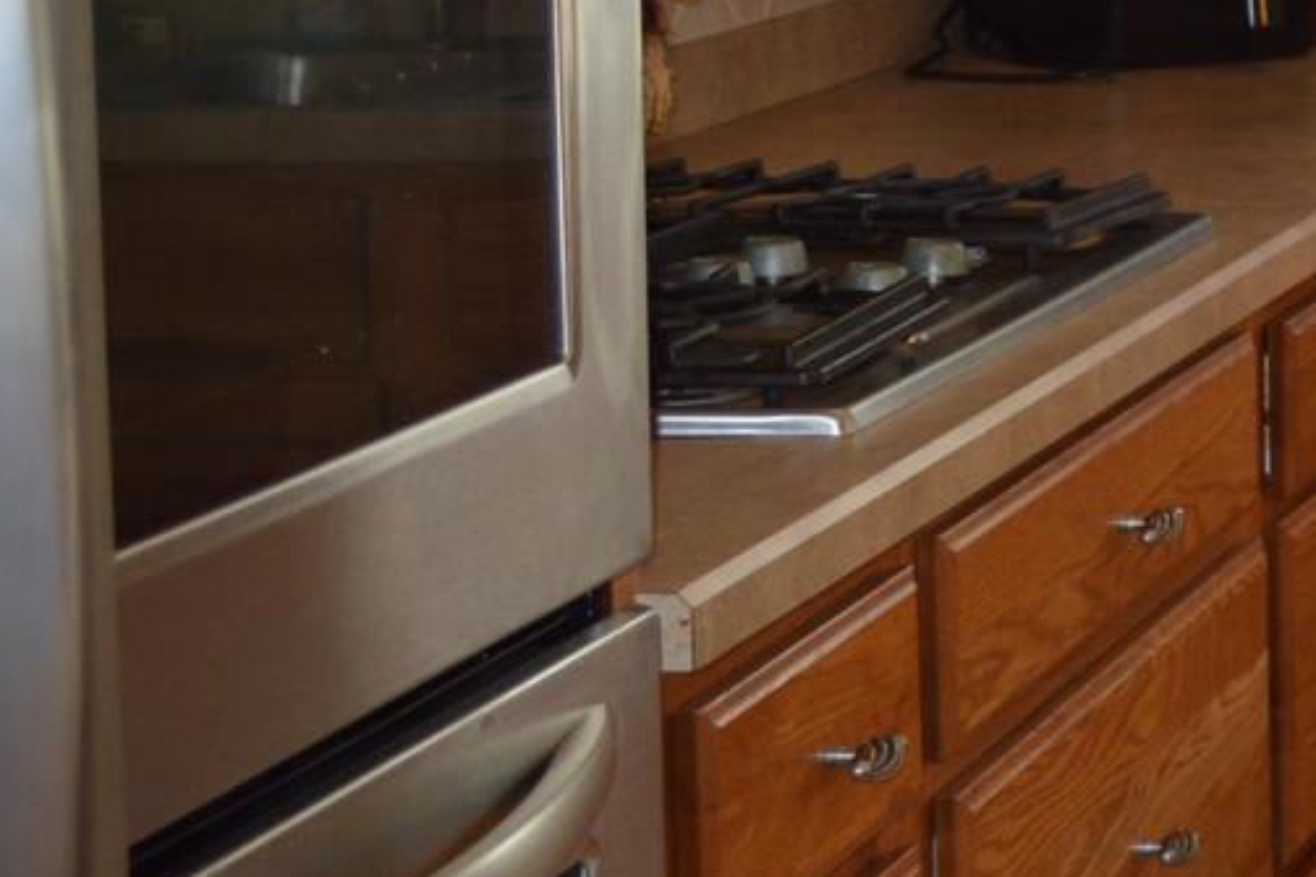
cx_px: 2593
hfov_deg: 14.2
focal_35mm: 122
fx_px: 4458
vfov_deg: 11.1
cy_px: -30
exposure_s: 1/60
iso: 400
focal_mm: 20
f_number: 3.8
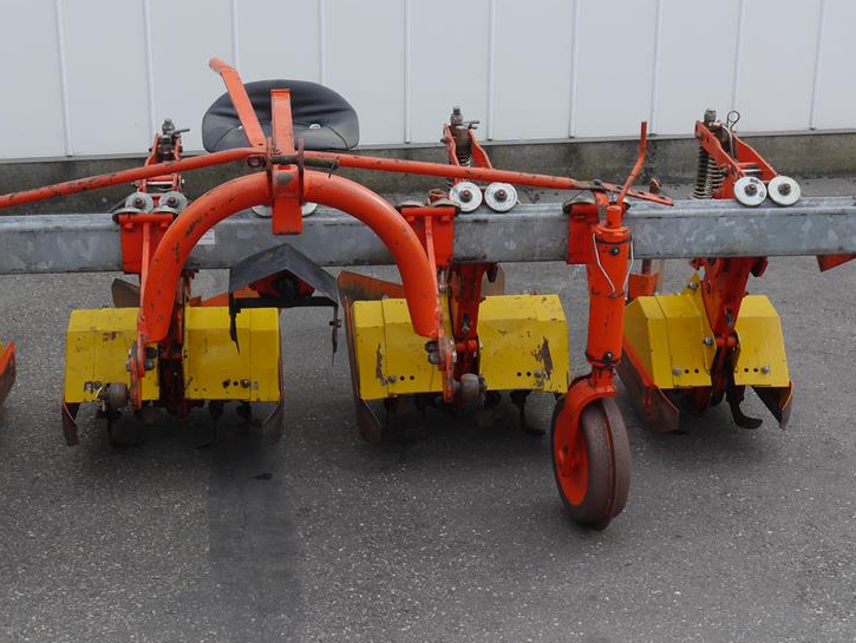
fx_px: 1534
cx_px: 313
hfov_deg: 31.0
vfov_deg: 23.7
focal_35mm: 62
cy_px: 355
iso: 160
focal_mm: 22
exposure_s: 1/200
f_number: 6.3
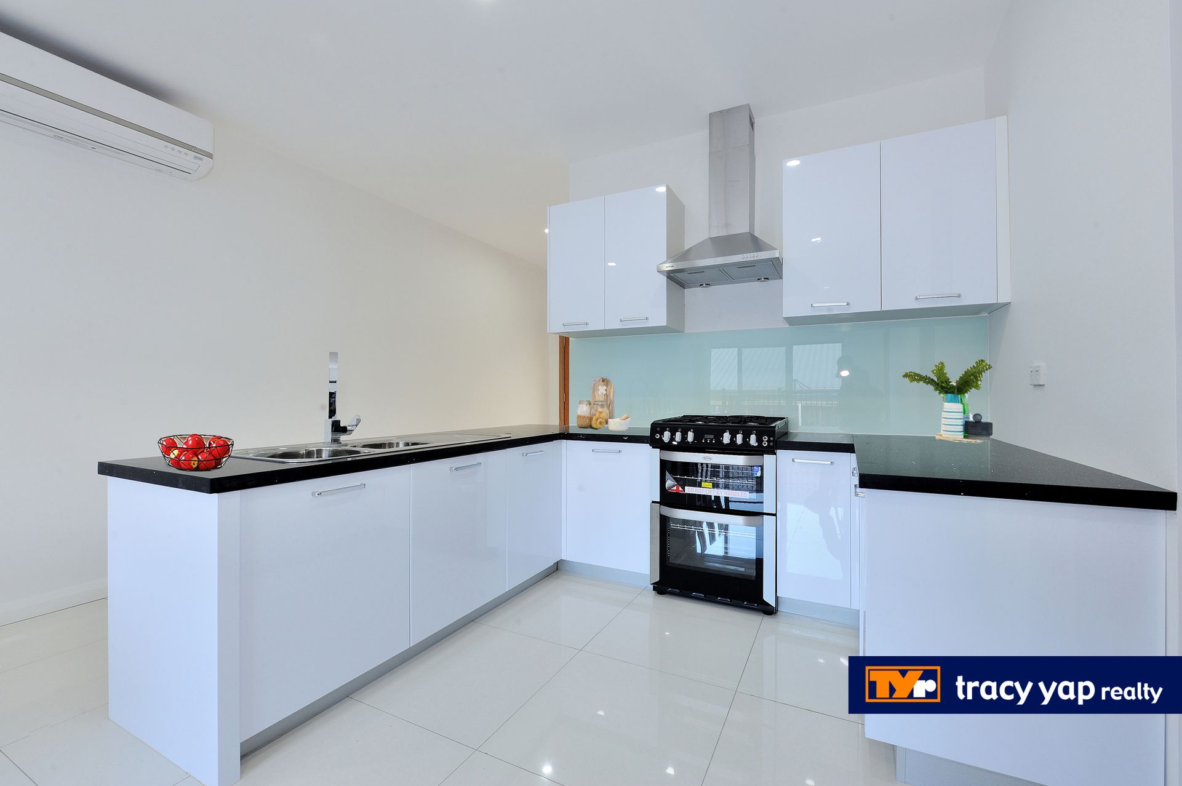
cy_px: 393
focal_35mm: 14
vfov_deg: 81.1
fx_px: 459
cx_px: 591
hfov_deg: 104.3
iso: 400
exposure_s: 1/5
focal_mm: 14
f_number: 13
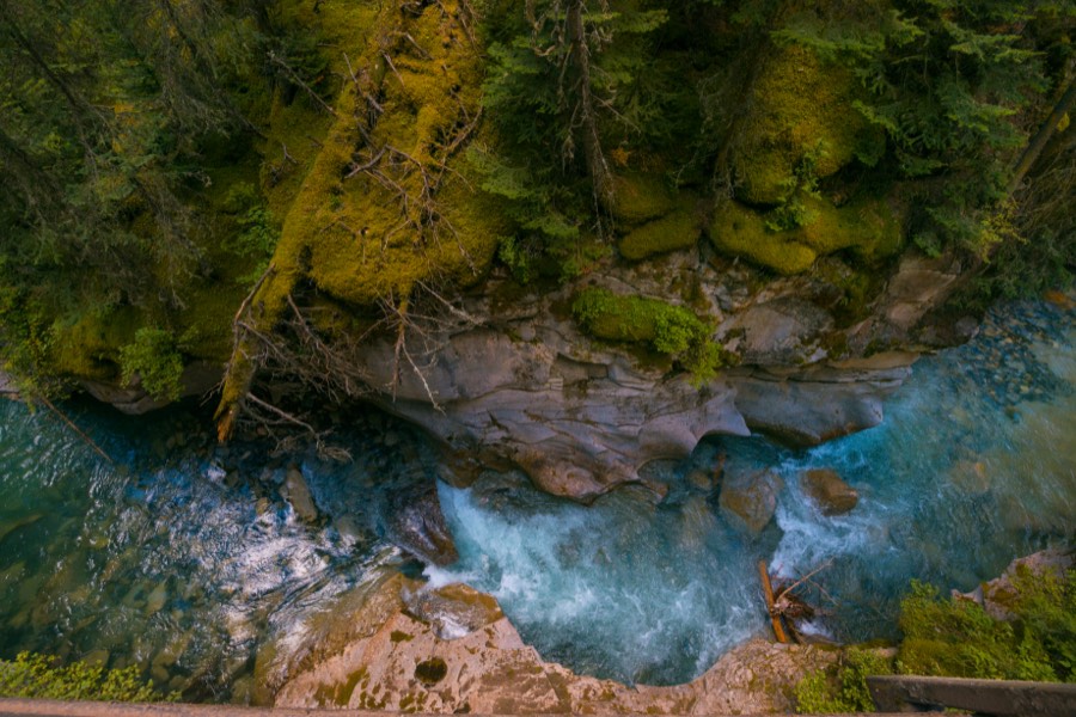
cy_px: 358
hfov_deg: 100.4
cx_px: 538
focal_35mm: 15
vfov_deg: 77.3
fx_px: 448
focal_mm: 15
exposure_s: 1/80
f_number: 11
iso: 1000
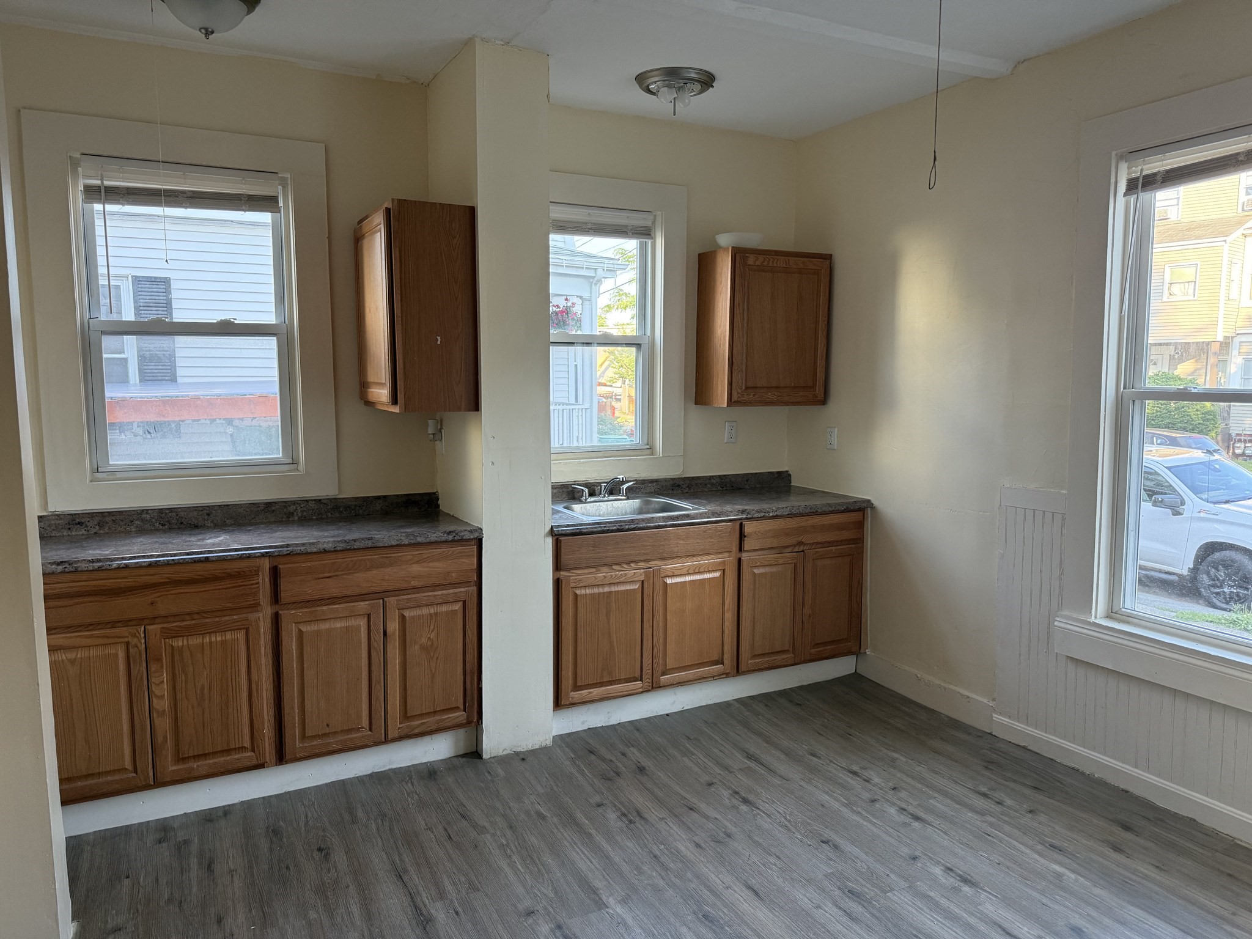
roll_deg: +0.1
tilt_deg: -6.9
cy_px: 470
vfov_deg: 56.8
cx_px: 626
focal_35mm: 24
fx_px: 868
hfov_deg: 71.6
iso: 250
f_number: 1.78
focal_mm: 6.76
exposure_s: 1/120
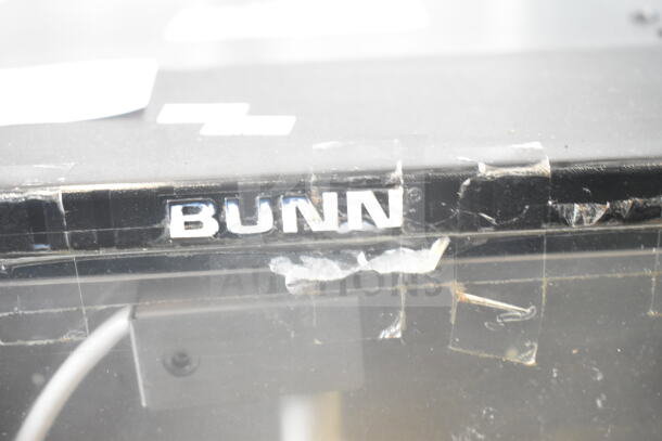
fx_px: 1048
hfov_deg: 35.0
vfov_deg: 23.8
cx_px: 331
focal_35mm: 57
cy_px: 220
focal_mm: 38
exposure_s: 1/60
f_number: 4.8
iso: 5000
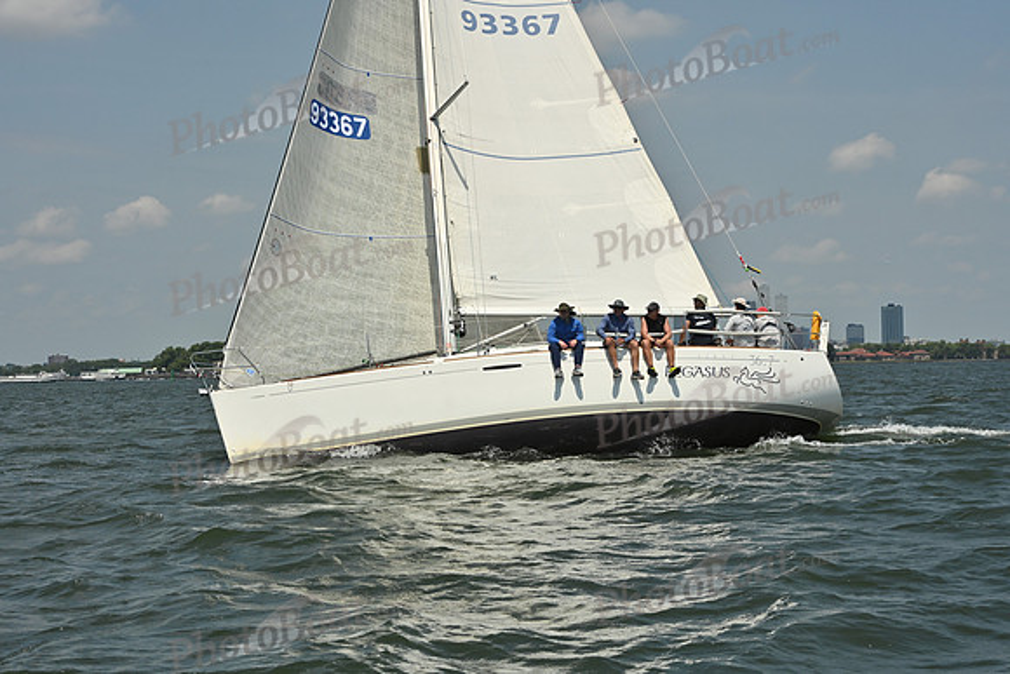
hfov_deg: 28.8
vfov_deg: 19.5
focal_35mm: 70
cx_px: 505
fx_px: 1964
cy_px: 337
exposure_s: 1/1250
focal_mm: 70
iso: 320
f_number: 11
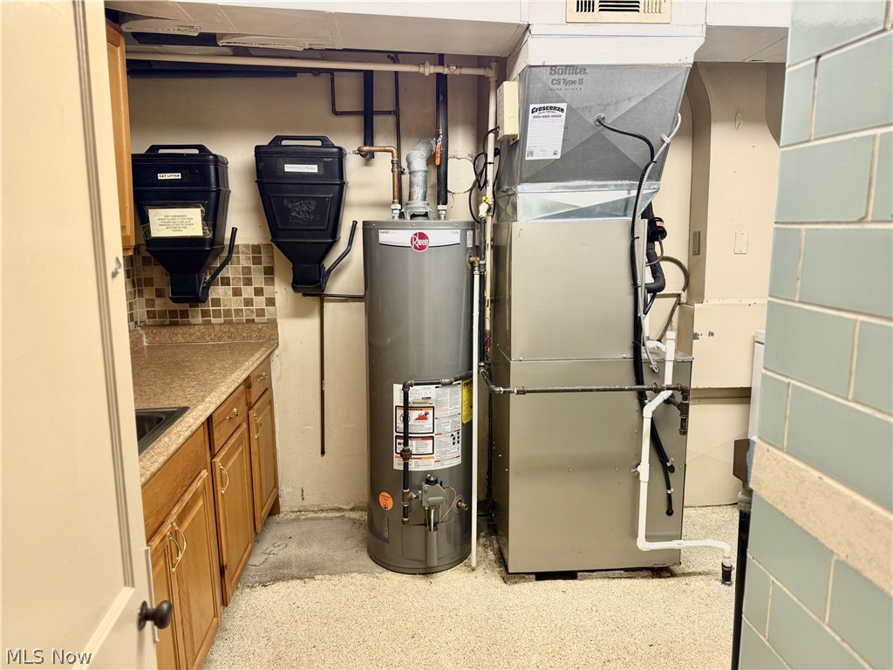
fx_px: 619
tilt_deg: -9.1
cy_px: 335
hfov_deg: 71.6
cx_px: 446
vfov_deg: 56.8
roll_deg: -0.2
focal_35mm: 24
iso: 160
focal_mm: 6.76
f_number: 1.78
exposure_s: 1/120
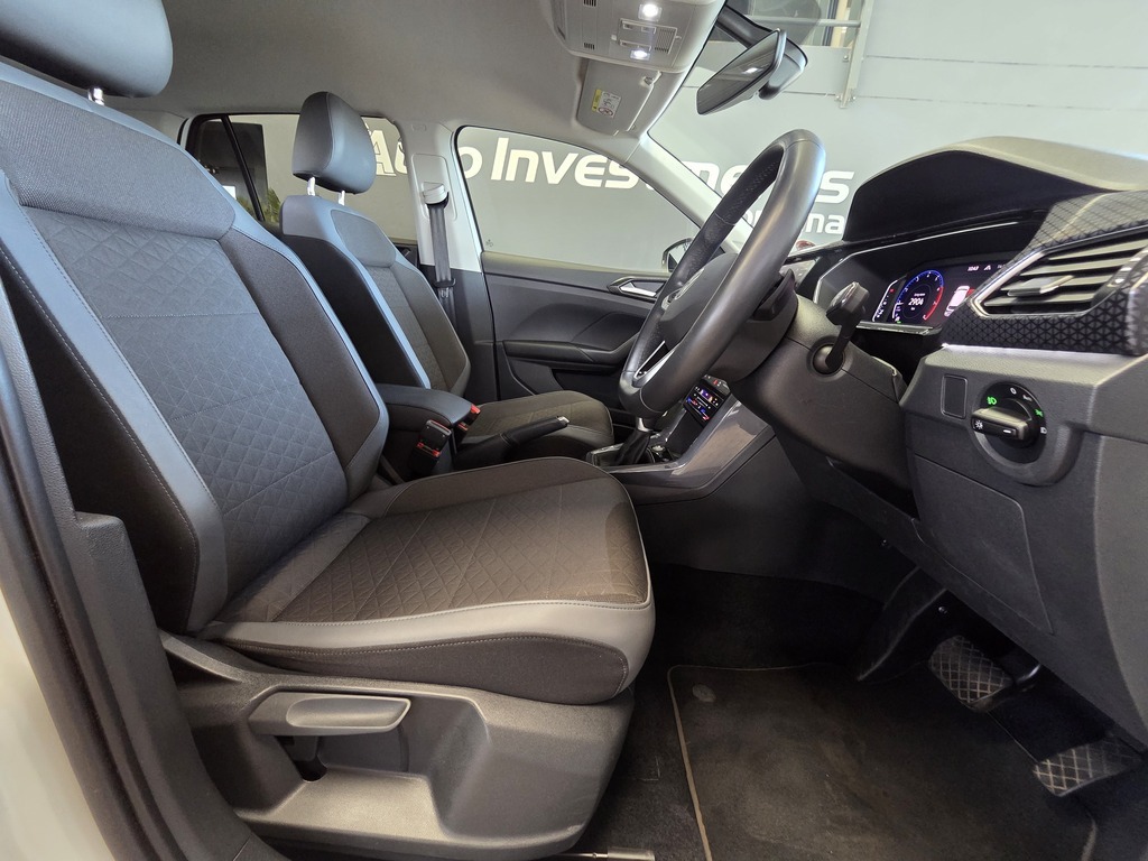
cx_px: 574
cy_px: 430
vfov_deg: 89.9
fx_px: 431
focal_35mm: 13
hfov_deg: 106.2
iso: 500
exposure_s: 1/50
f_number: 2.2
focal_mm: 2.2
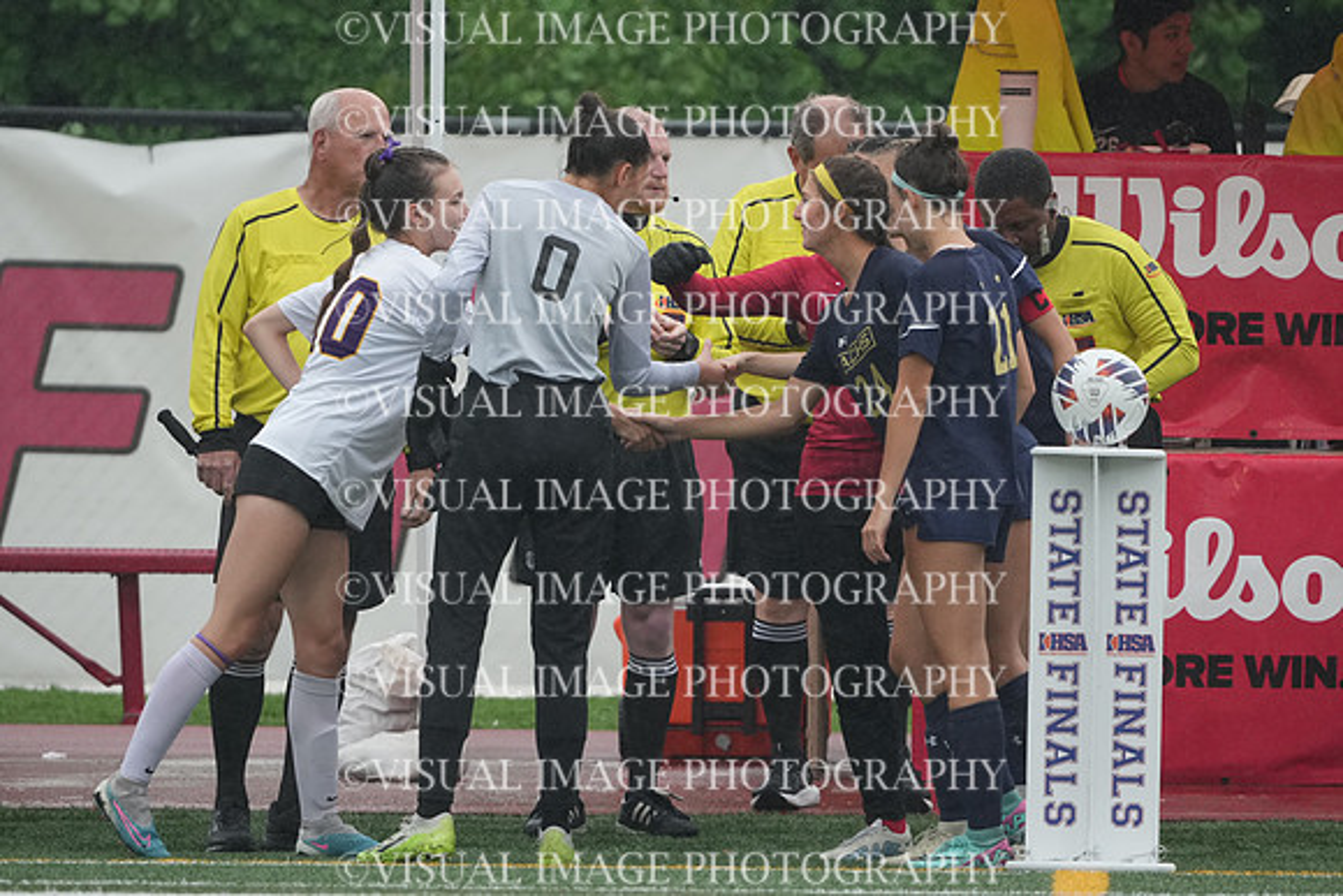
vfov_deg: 1.7
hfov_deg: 2.5
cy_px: 448
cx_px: 672
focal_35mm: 829
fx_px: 30932
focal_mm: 553
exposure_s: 1/1250
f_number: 6.3
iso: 1600
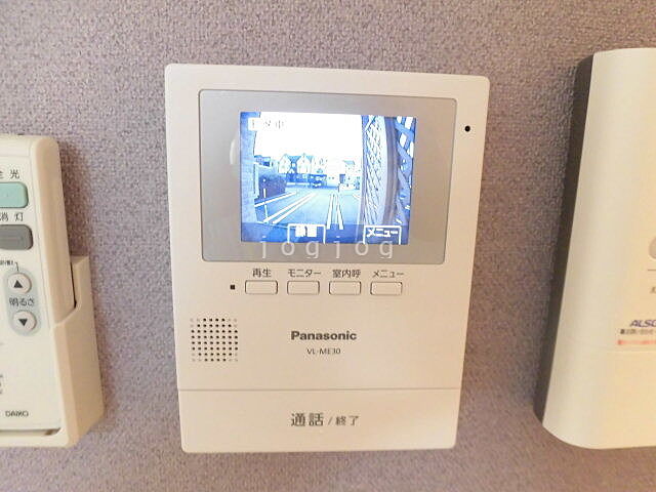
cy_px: 246
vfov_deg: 56.8
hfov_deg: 71.6
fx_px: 455
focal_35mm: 24
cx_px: 328
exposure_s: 1/30
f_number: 3.1
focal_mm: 4.3
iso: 400
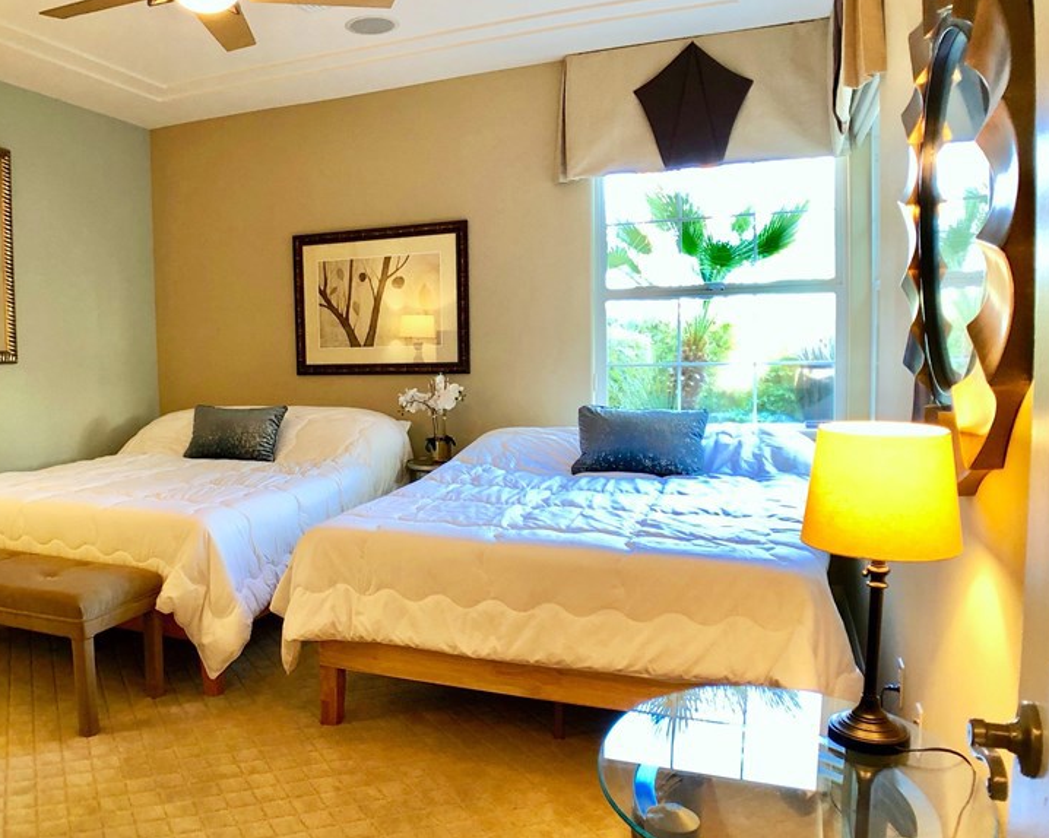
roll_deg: +1.8
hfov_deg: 46.1
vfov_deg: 38.2
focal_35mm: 39
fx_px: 1210
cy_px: 444
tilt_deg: -4.9
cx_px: 343
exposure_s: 1/20
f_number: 1.8
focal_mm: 3.99
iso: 40
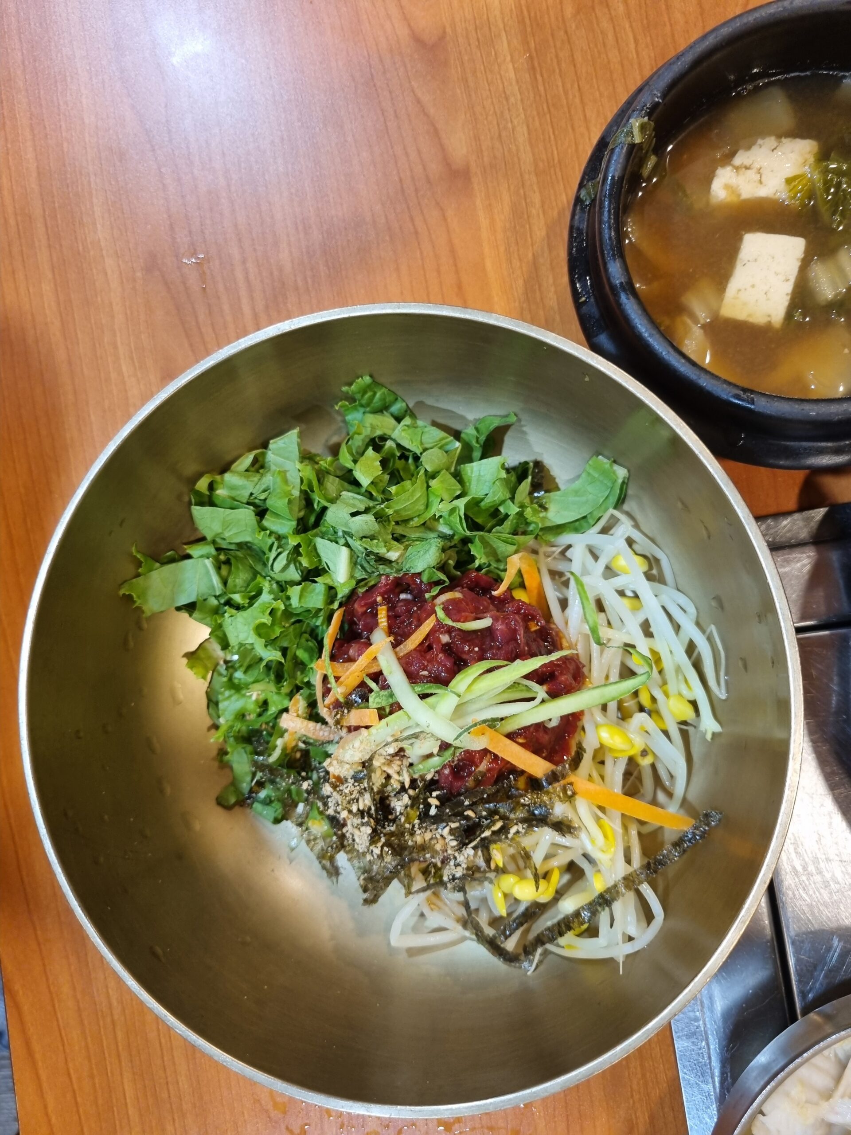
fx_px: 852
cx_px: 426
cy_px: 568
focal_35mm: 26
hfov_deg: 53.1
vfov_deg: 67.3
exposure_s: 1/40
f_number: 1.8
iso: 200
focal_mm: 5.4
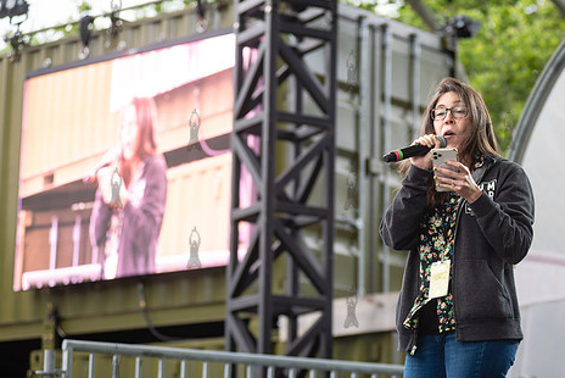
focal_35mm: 115
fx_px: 1806
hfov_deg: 17.8
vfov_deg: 11.9
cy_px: 188
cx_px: 351
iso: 200
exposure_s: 1/160
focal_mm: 92
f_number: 3.5
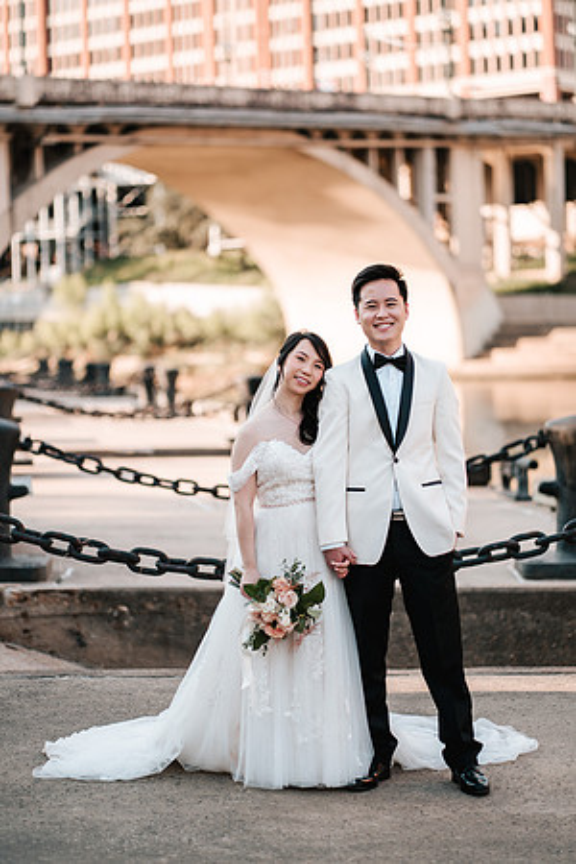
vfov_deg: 23.9
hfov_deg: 16.1
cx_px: 288
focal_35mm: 85
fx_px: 2040
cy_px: 432
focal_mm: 85
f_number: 2
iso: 50
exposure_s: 1/500
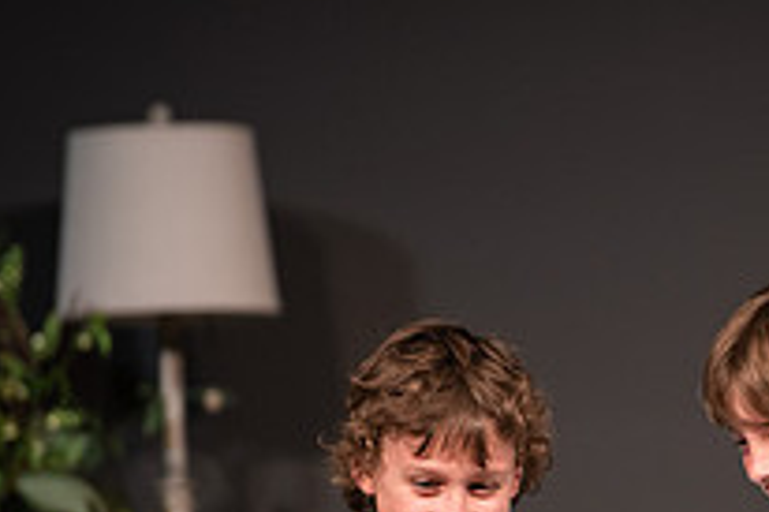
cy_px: 633
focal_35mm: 564
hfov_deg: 3.7
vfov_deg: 2.4
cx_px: 806
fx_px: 12038
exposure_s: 1/200
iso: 800
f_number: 2.8
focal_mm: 200
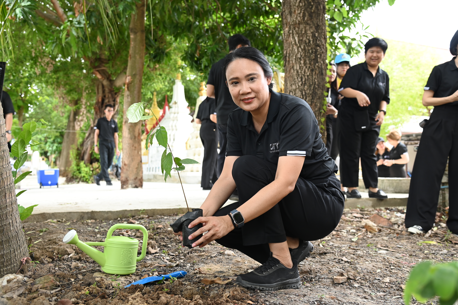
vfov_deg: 35.0
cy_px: 152
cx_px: 229
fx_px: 483
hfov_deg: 50.7
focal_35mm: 38
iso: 800
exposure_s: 1/125
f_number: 5
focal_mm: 38
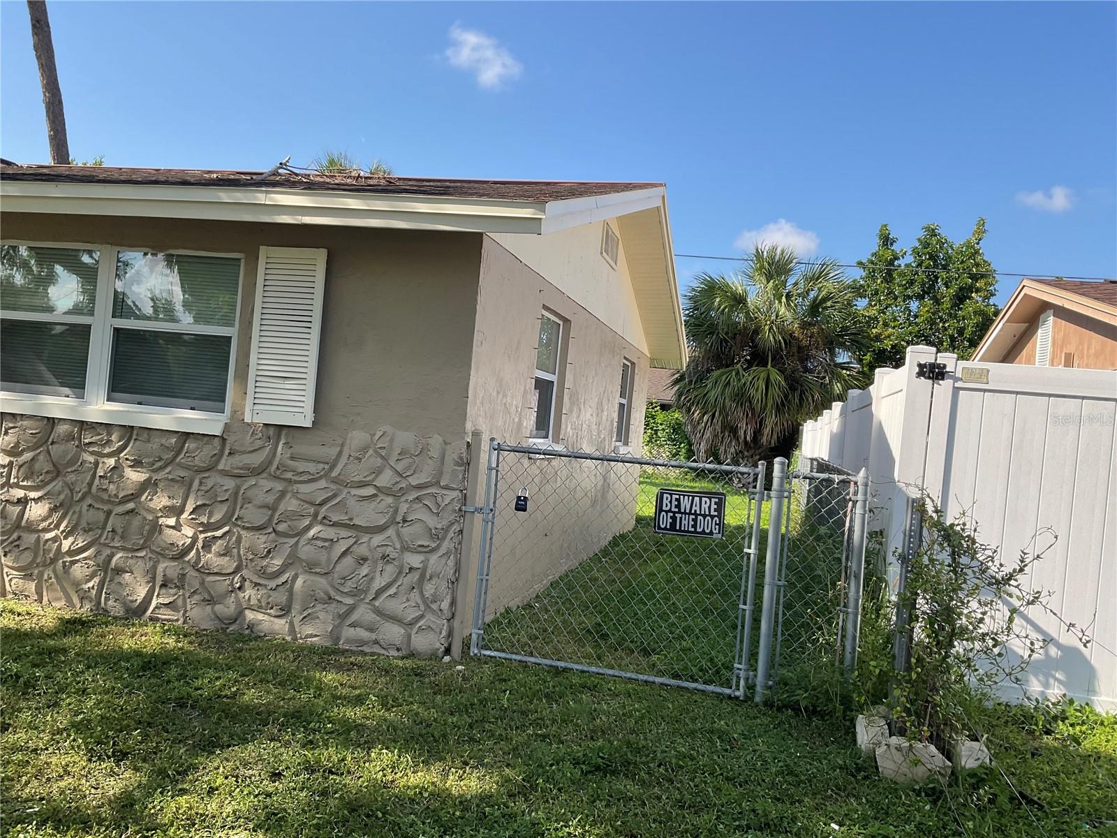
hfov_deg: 61.7
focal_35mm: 29
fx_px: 936
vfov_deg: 48.2
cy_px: 419
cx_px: 558
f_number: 1.8
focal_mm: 3
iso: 16
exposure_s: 1/978
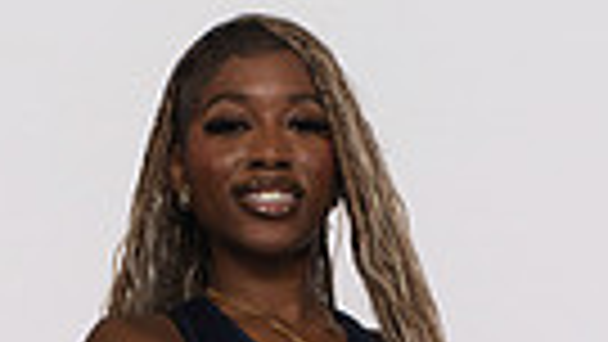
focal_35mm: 133
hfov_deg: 16.1
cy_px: 864
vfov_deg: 8.3
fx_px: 2145
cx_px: 338
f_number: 8
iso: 640
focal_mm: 38
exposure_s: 1/320
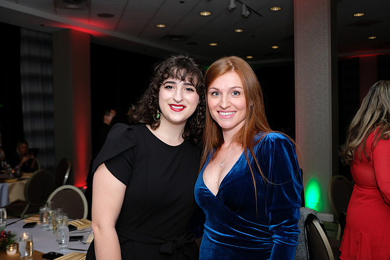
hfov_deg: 53.1
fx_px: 390
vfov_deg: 36.9
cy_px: 130
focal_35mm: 36
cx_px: 195
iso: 800
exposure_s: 1/180
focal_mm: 24.3
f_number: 3.2
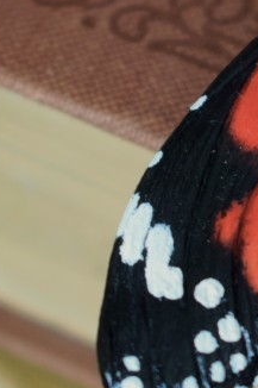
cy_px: 93
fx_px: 3140
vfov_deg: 7.1
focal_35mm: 292
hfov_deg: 4.7
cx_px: 439
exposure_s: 1/60
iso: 450
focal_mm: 55
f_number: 5.6
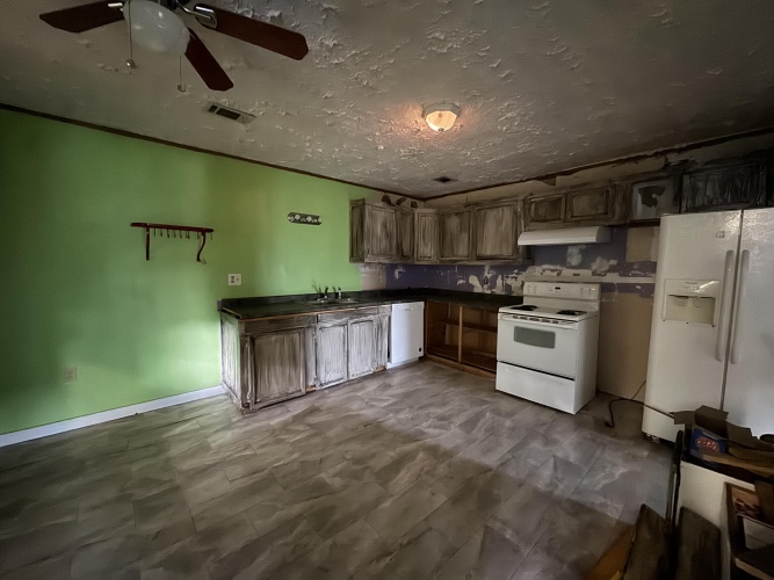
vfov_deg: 85.7
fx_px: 313
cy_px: 290
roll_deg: +0.1
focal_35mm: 14
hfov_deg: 102.1
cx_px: 387
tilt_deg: -4.9
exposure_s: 1/10
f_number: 2.2
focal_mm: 2.22
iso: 1250
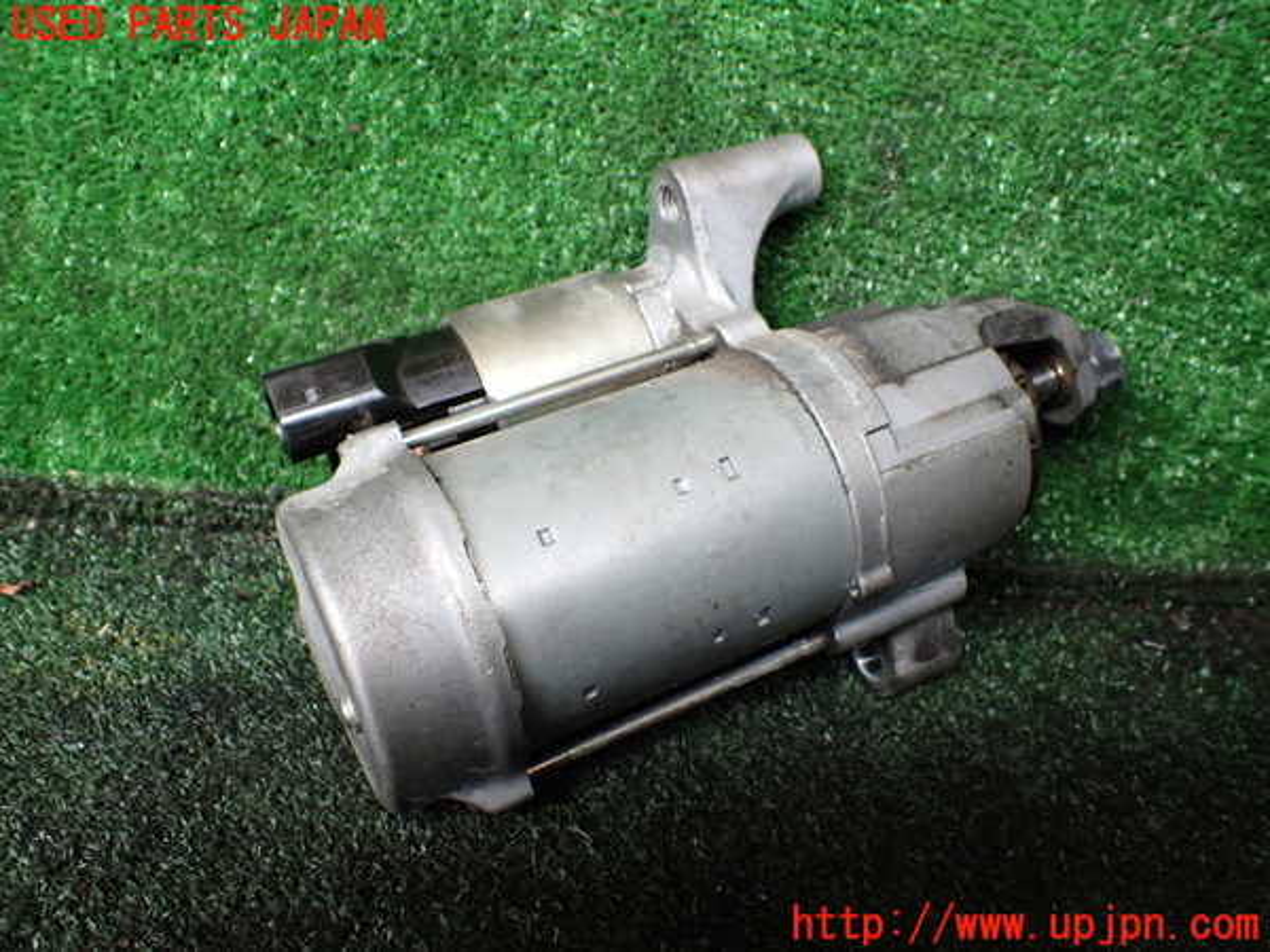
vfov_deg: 46.8
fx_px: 1101
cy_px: 476
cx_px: 635
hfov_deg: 60.0
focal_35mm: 30
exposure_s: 1/125
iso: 400
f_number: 2.3
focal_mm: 5.4
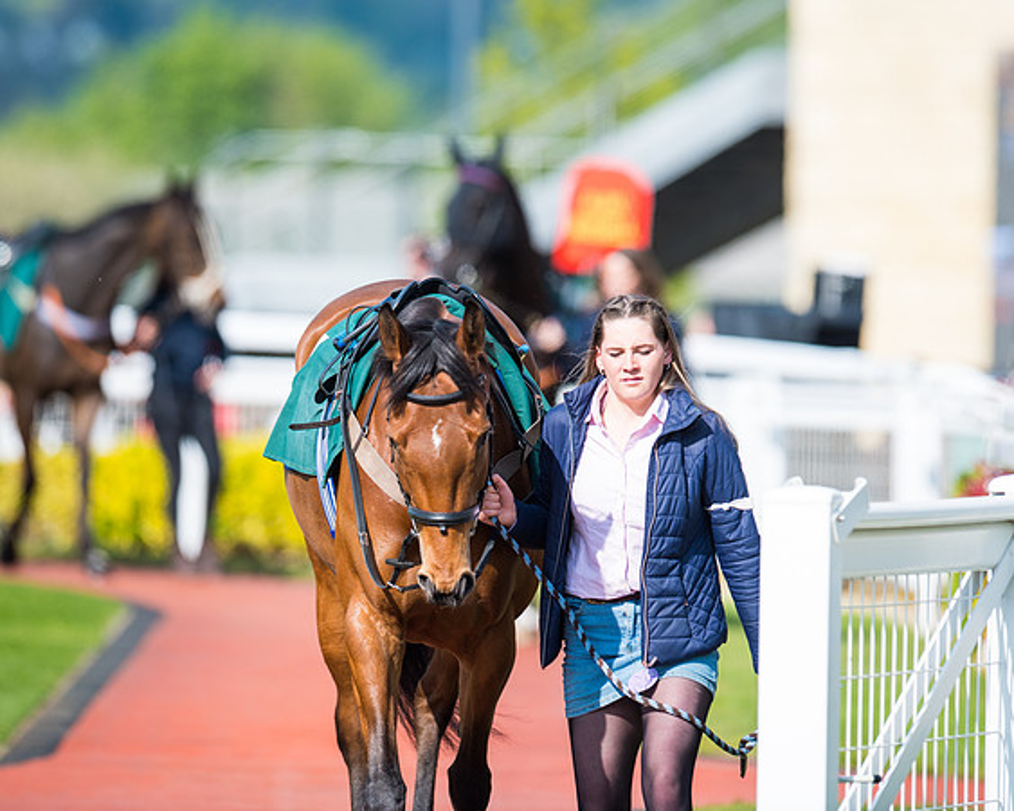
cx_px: 507
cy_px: 406
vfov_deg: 3.4
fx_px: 13531
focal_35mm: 451
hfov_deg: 4.3
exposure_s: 1/1600
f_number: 5
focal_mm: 400
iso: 160
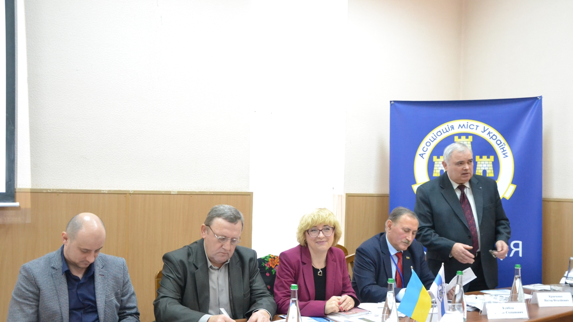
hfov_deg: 56.6
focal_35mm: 35
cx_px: 285
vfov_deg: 33.6
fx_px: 532
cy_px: 190
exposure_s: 1/60
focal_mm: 22
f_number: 3.8
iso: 3200
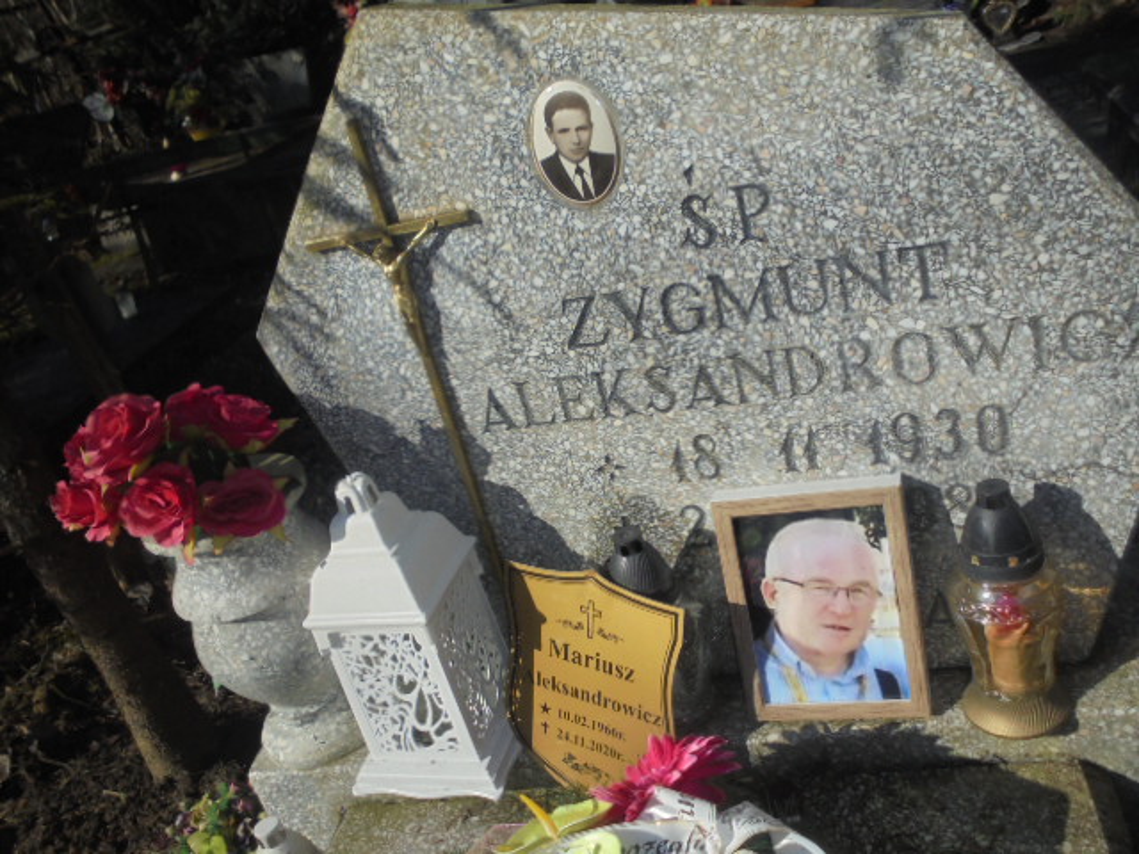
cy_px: 427
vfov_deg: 41.8
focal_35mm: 34
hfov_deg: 54.0
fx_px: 1119
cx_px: 570
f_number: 12.5
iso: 100
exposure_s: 1/125
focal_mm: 6.1
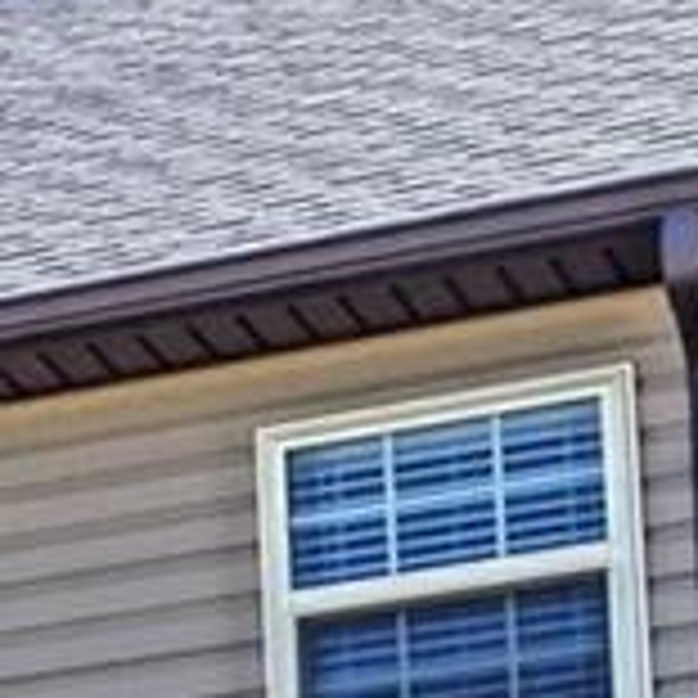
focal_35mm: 202
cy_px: 1297
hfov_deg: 8.3
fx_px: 4608
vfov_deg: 8.3
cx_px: -684
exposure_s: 1/200
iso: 200
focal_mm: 24
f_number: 8
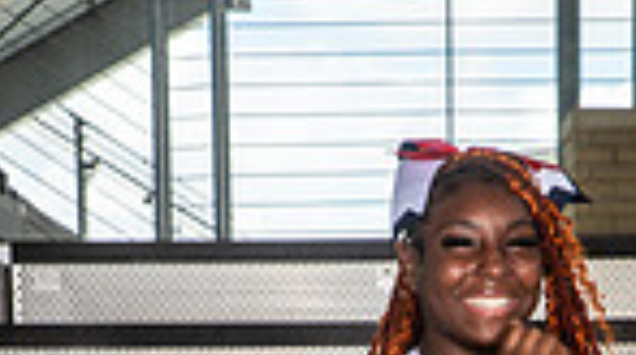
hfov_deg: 11.2
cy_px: 870
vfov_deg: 6.0
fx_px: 3248
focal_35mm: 193
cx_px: 437
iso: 200
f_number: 7.1
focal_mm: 60
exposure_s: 1/320
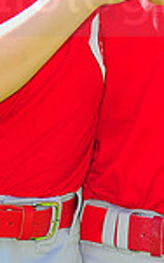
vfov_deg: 3.0
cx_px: 87
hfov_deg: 1.9
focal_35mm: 705
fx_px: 5056
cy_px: -19
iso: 200
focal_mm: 180
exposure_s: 1/500
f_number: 4.5
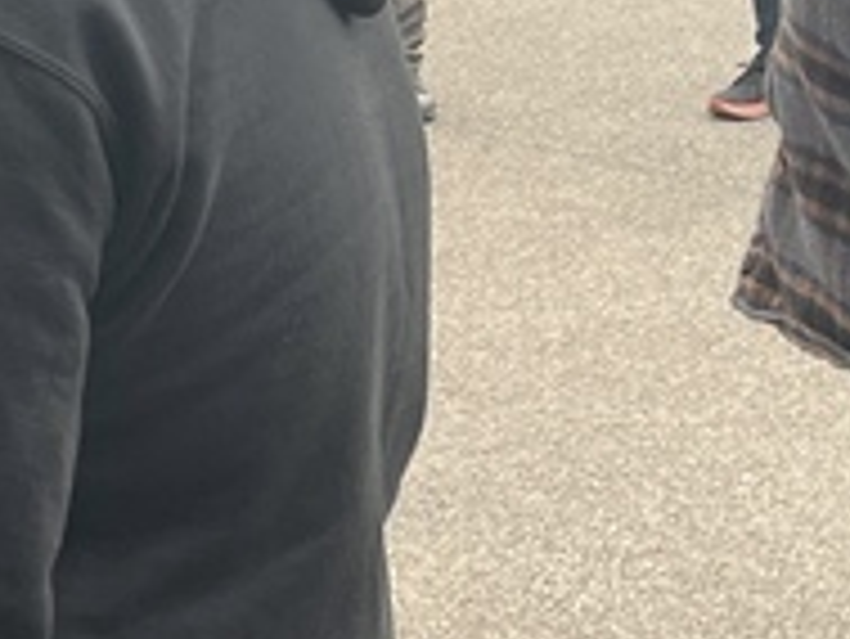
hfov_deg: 13.0
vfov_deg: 10.5
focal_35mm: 141
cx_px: -558
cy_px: 126
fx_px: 3464
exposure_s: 1/473
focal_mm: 5.1
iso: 50
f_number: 1.6
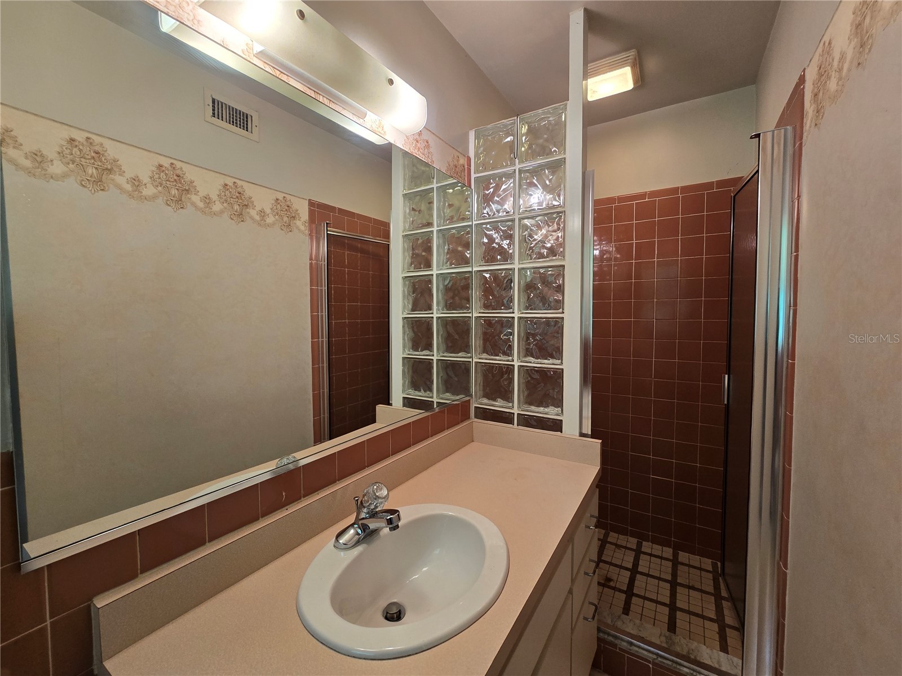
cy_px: 338
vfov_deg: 89.9
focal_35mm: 13
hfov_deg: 106.2
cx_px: 451
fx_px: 339
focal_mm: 2.2
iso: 125
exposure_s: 1/60
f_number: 2.2
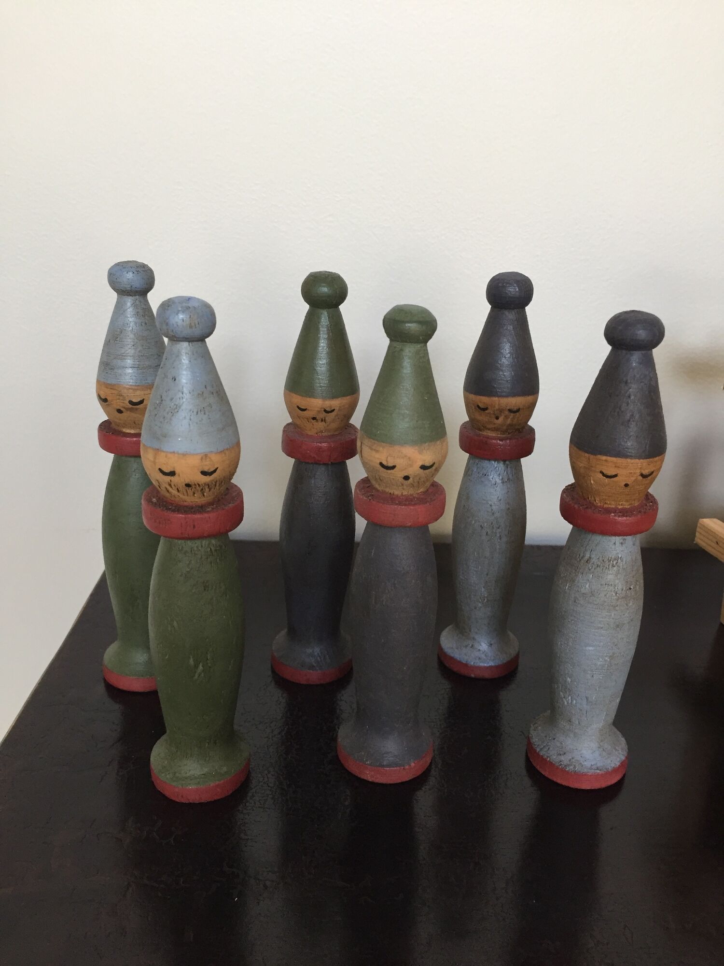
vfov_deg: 61.7
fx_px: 809
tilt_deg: -22.2
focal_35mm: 29
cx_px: 362
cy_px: 483
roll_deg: -0.9
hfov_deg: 48.2
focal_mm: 4.15
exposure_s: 1/33
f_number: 2.2
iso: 160
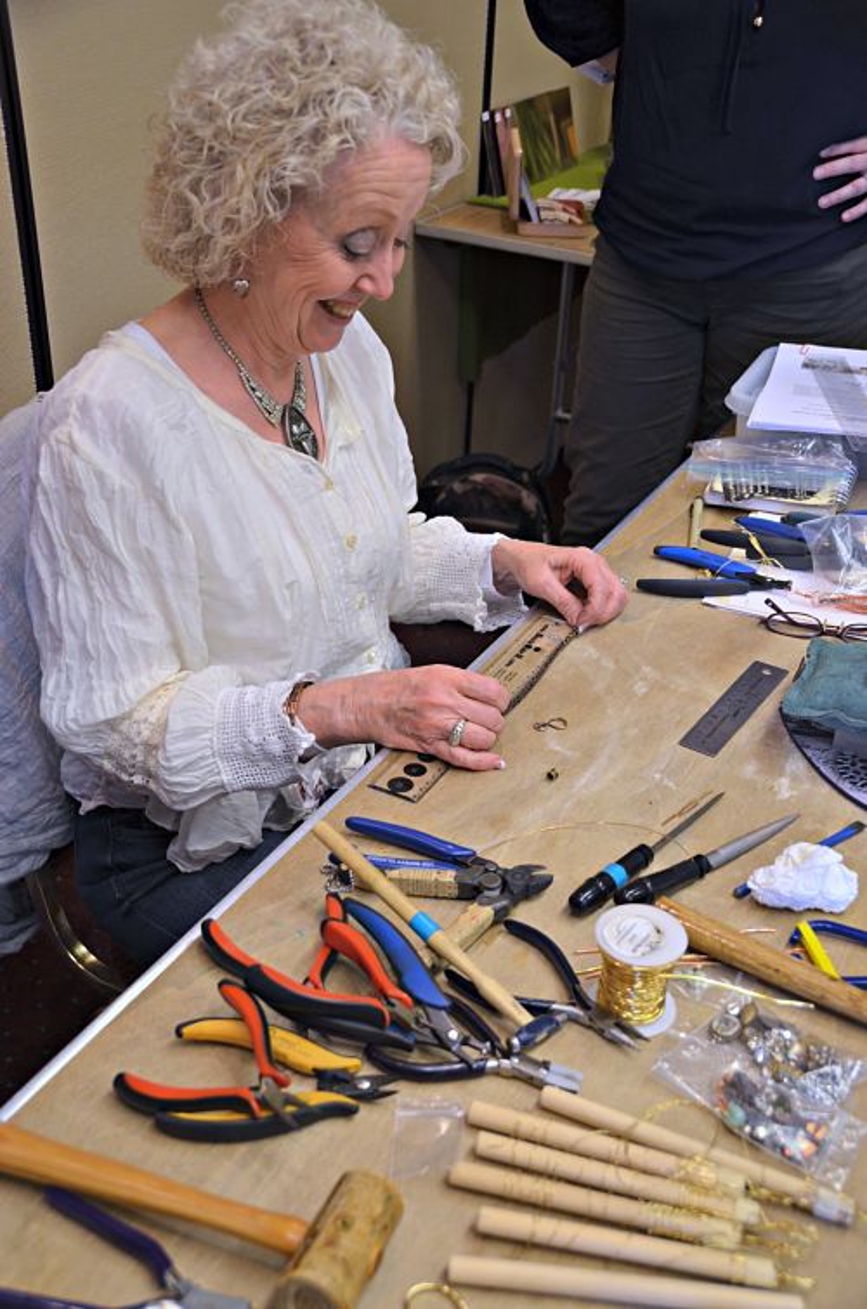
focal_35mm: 42
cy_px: 654
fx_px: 1524
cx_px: 434
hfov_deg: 31.8
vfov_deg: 46.5
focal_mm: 28
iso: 400
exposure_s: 1/60
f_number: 4
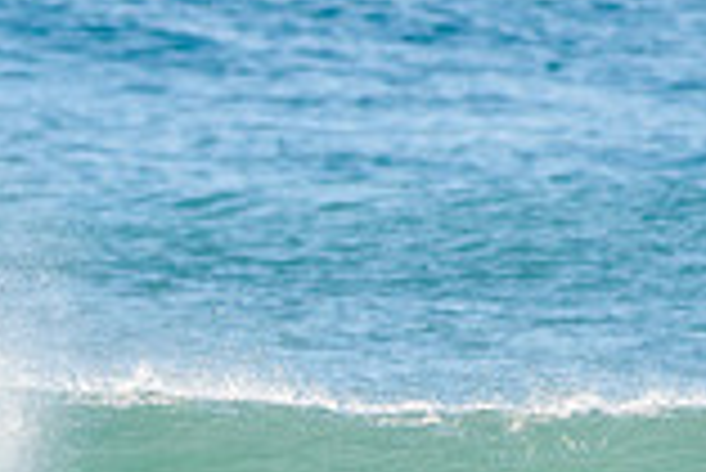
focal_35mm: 1842
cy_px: 695
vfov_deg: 0.7
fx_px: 36156
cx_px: -247
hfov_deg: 1.1
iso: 400
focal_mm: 500
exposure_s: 1/1600
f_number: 5.6
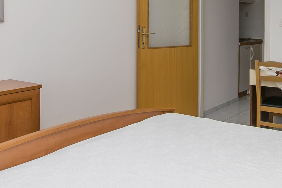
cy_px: 22
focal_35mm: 43
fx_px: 337
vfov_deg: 30.0
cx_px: 216
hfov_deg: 43.8
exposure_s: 1/100
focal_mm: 10
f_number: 7.1
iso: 100
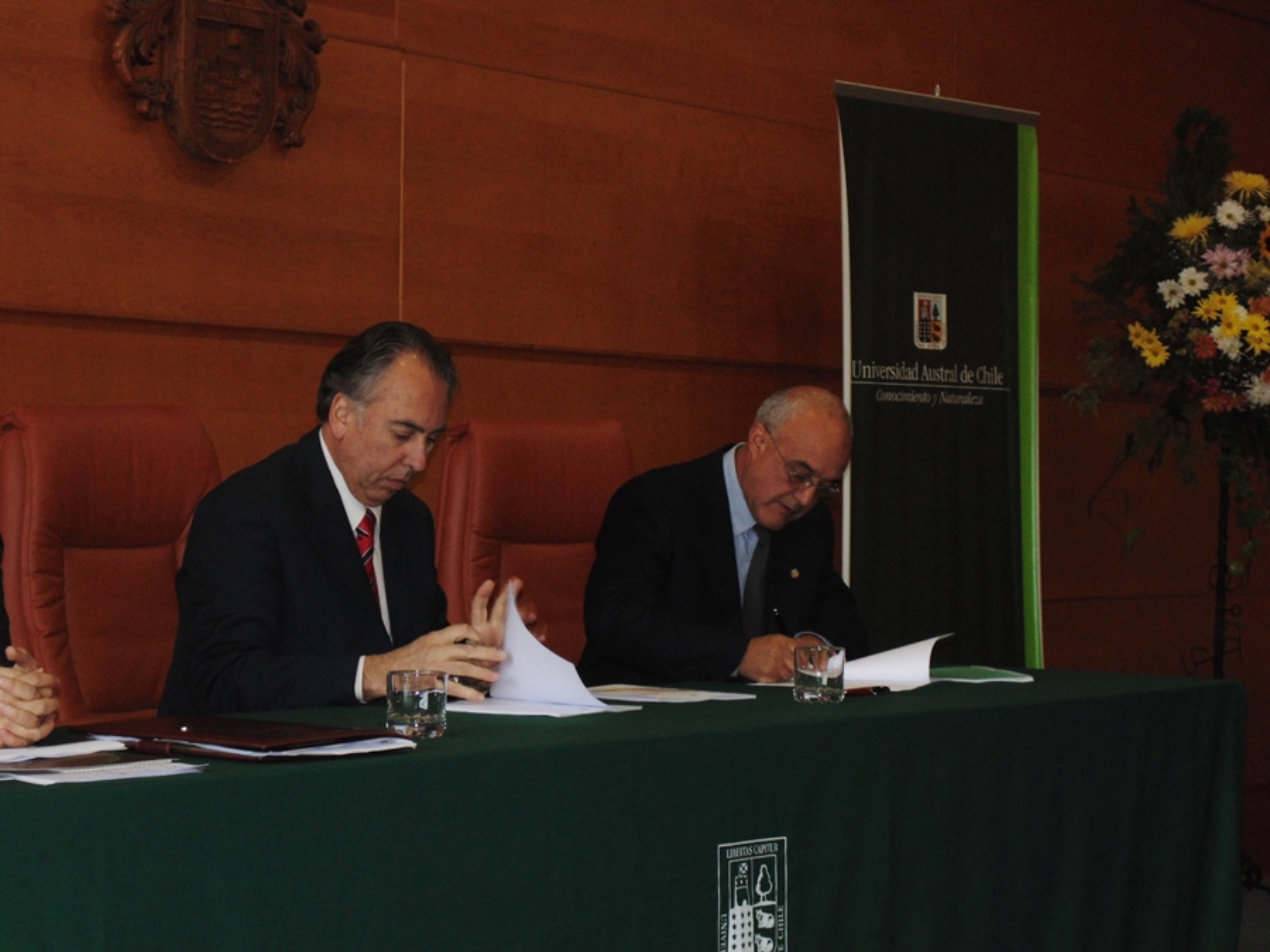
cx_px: 635
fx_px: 2898
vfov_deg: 18.7
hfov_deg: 24.7
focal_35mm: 79
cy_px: 476
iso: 200
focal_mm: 14.1
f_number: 4.3
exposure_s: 1/60
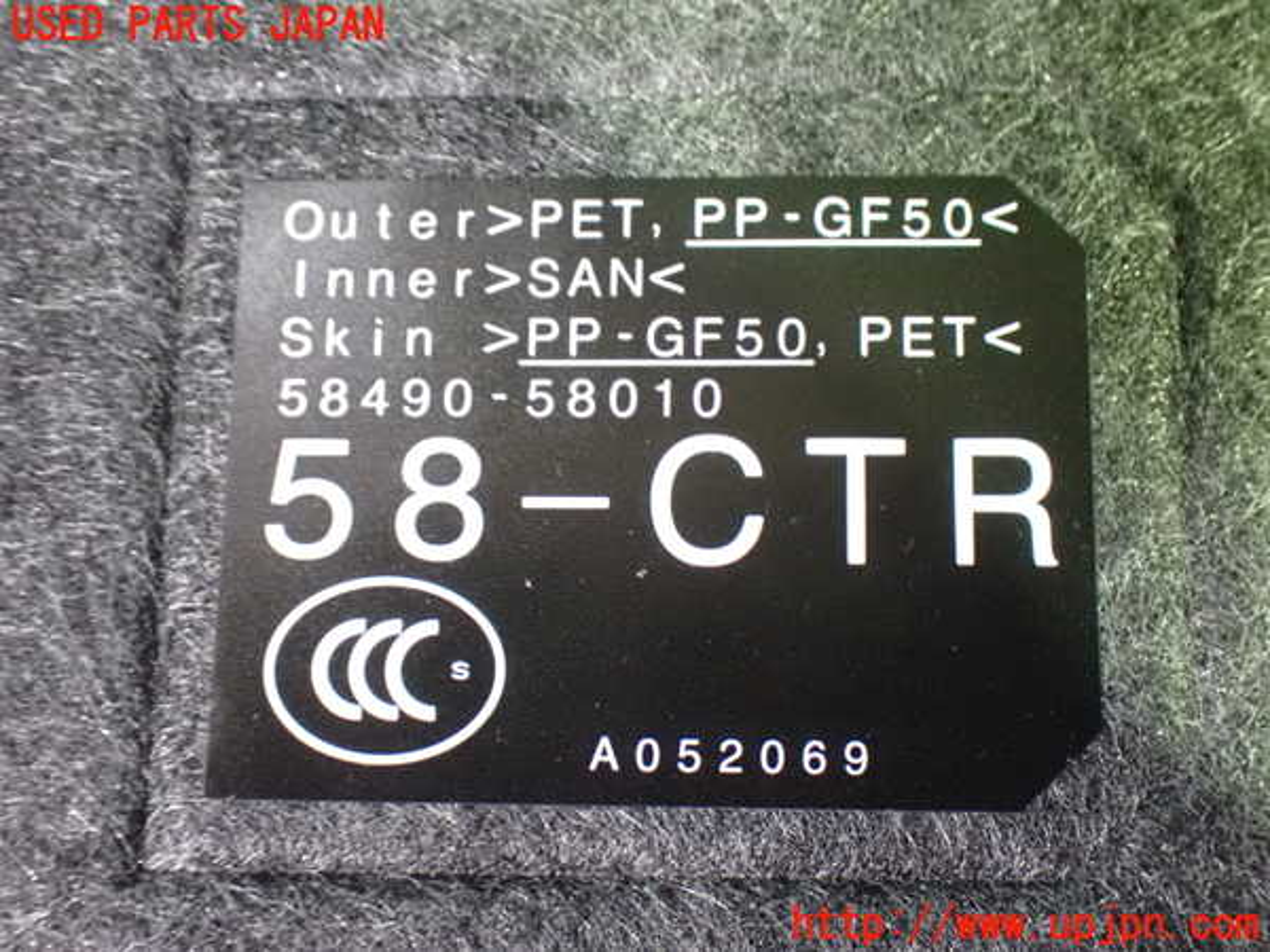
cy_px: 476
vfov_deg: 32.9
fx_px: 1614
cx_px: 635
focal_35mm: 44
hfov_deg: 42.9
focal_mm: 7.84
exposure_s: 1/25
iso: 1600
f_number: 2.9
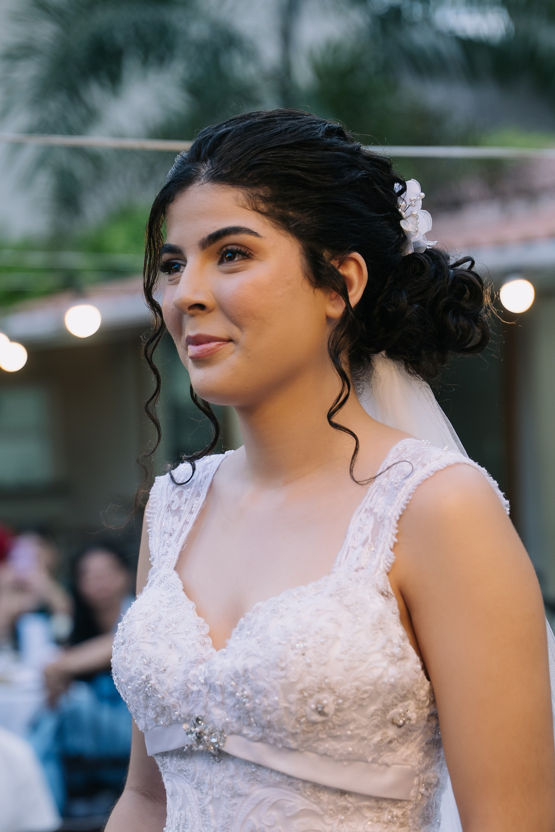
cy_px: 466
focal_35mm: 104
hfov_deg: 13.2
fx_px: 2405
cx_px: 224
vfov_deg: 19.6
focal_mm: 70
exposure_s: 1/200
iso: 500
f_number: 3.2
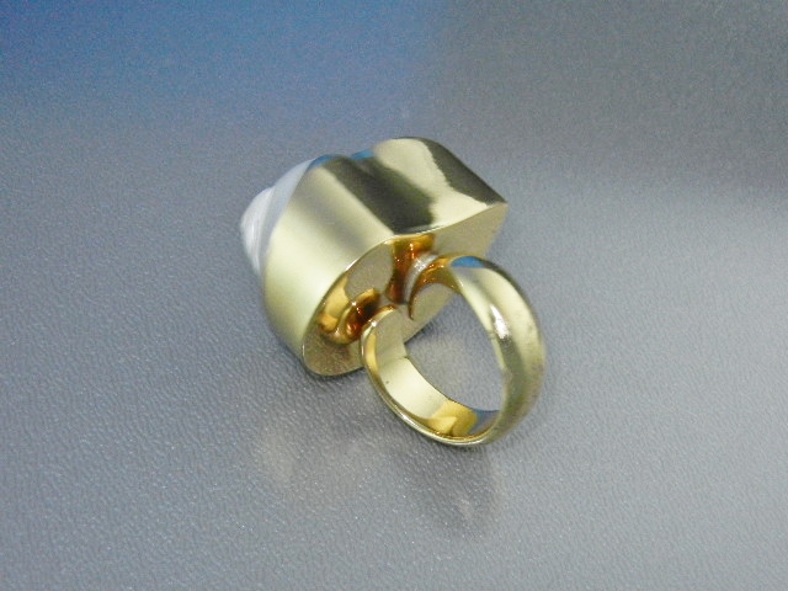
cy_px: 296
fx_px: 1343
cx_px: 394
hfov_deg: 32.7
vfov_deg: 24.8
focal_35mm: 59
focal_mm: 10.6
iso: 800
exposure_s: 1/30
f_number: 8
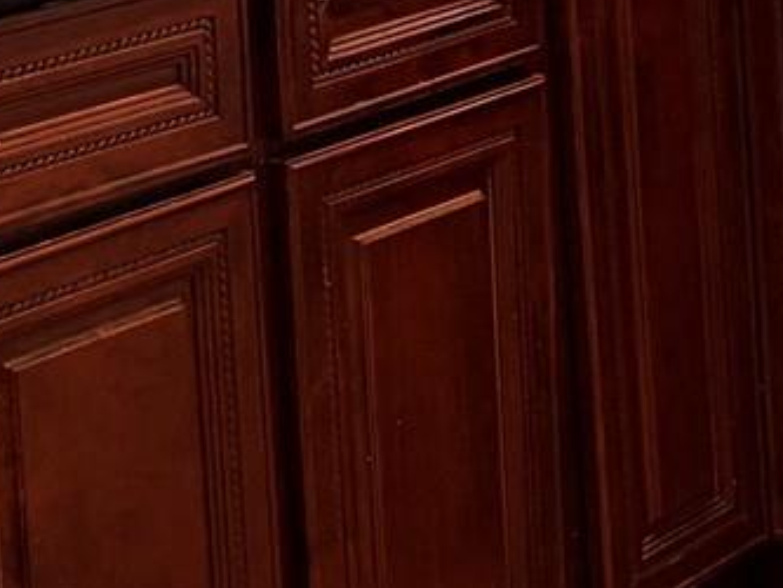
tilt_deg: -7.4
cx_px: 1582
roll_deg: +0.8
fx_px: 3620
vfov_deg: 9.0
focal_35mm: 160
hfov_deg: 11.2
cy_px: -301
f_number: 1.6
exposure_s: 1/60
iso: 125
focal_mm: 5.96
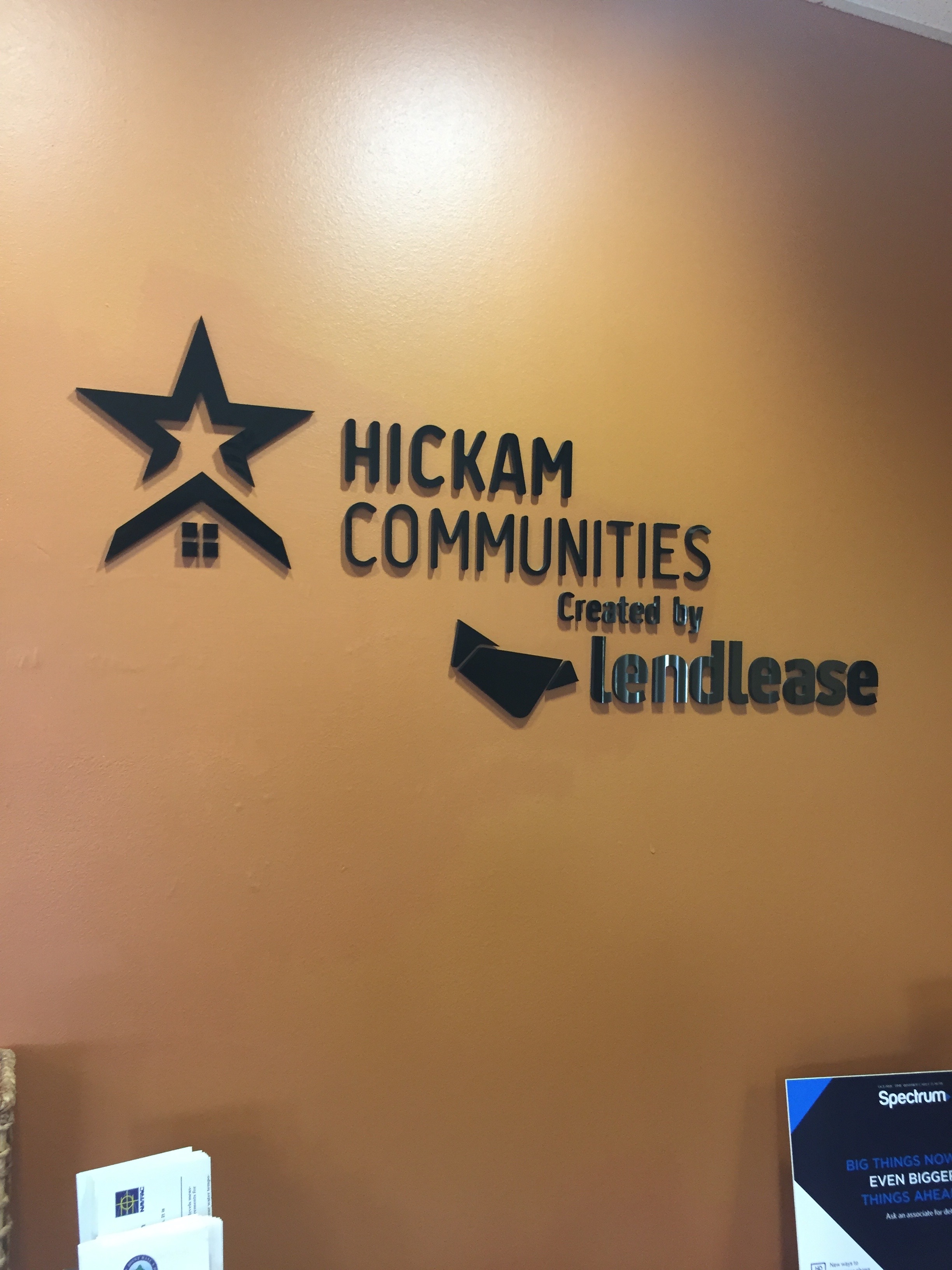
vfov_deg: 61.7
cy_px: 635
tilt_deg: +2.3
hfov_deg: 48.2
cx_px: 476
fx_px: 1063
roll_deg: +0.1
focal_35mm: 29
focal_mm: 4.15
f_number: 2.2
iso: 100
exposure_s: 1/30
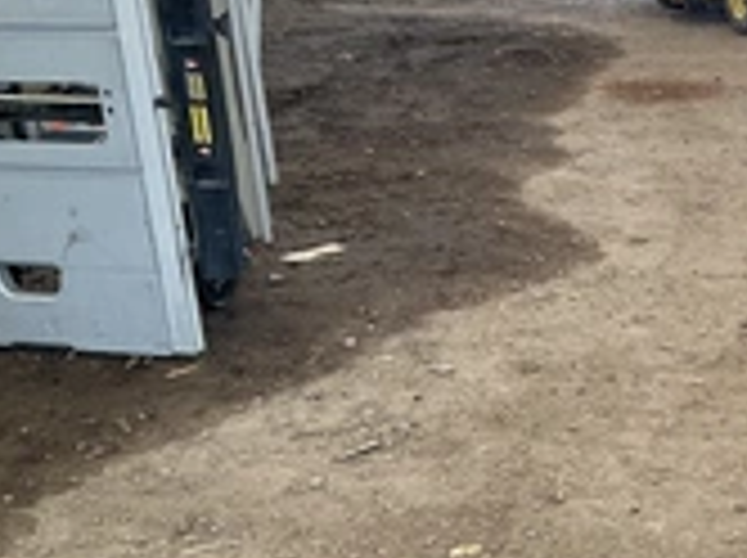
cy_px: 400
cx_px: 846
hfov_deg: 25.5
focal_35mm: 70
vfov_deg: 20.8
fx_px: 1508
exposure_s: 1/122
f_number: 1.8
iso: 50
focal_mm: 3
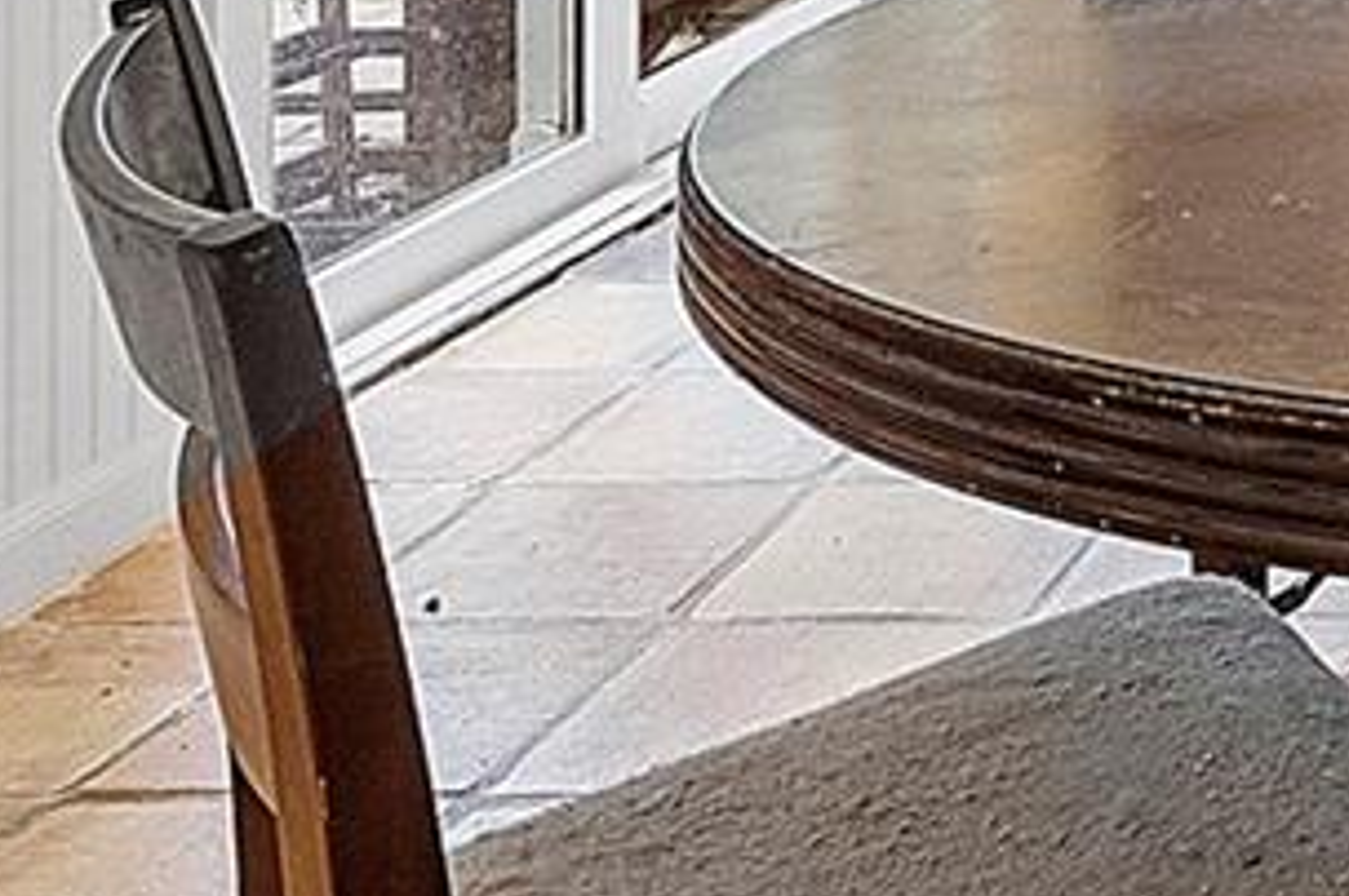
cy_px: -612
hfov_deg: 20.4
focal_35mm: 79
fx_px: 2957
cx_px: 2236
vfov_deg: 15.3
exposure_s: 1/2
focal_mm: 10
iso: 250
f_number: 7.1
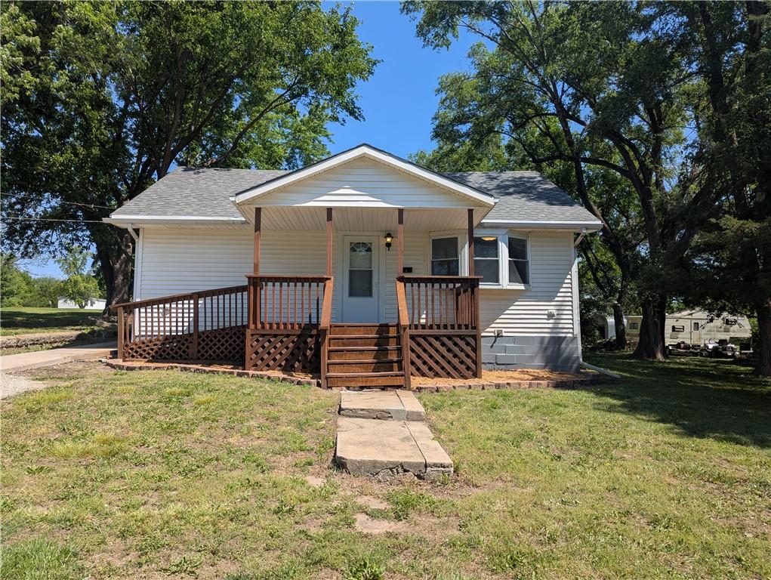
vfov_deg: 56.9
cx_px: 386
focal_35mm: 24
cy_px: 290
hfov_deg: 71.5
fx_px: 535
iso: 40
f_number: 1.85
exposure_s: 1/1664
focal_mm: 6.81
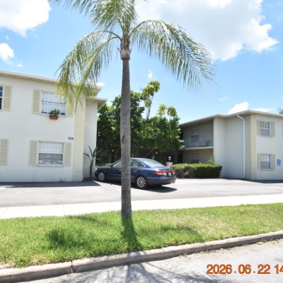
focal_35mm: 20
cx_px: 125
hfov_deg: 74.6
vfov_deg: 74.8
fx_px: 185
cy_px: 144
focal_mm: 10
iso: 800
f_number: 3.5
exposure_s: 1/4000
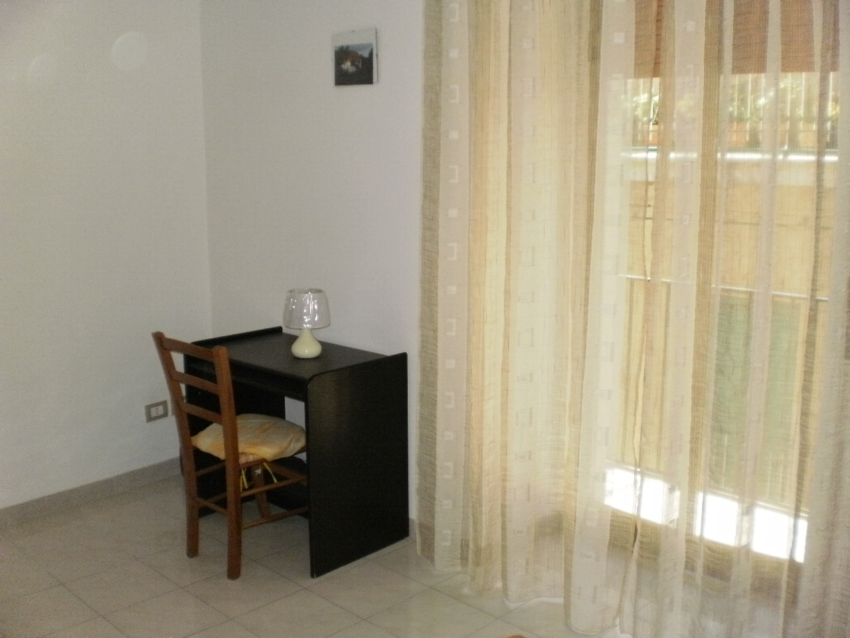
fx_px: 933
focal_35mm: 38
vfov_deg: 37.7
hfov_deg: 49.0
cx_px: 425
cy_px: 319
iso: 400
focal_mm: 6.3
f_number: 3.1
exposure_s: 1/250
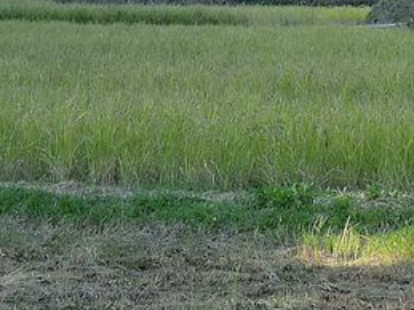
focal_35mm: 186
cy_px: -246
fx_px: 2223
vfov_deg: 7.7
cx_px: 329
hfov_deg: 10.6
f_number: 4
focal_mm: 8.4
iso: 64
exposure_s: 1/125
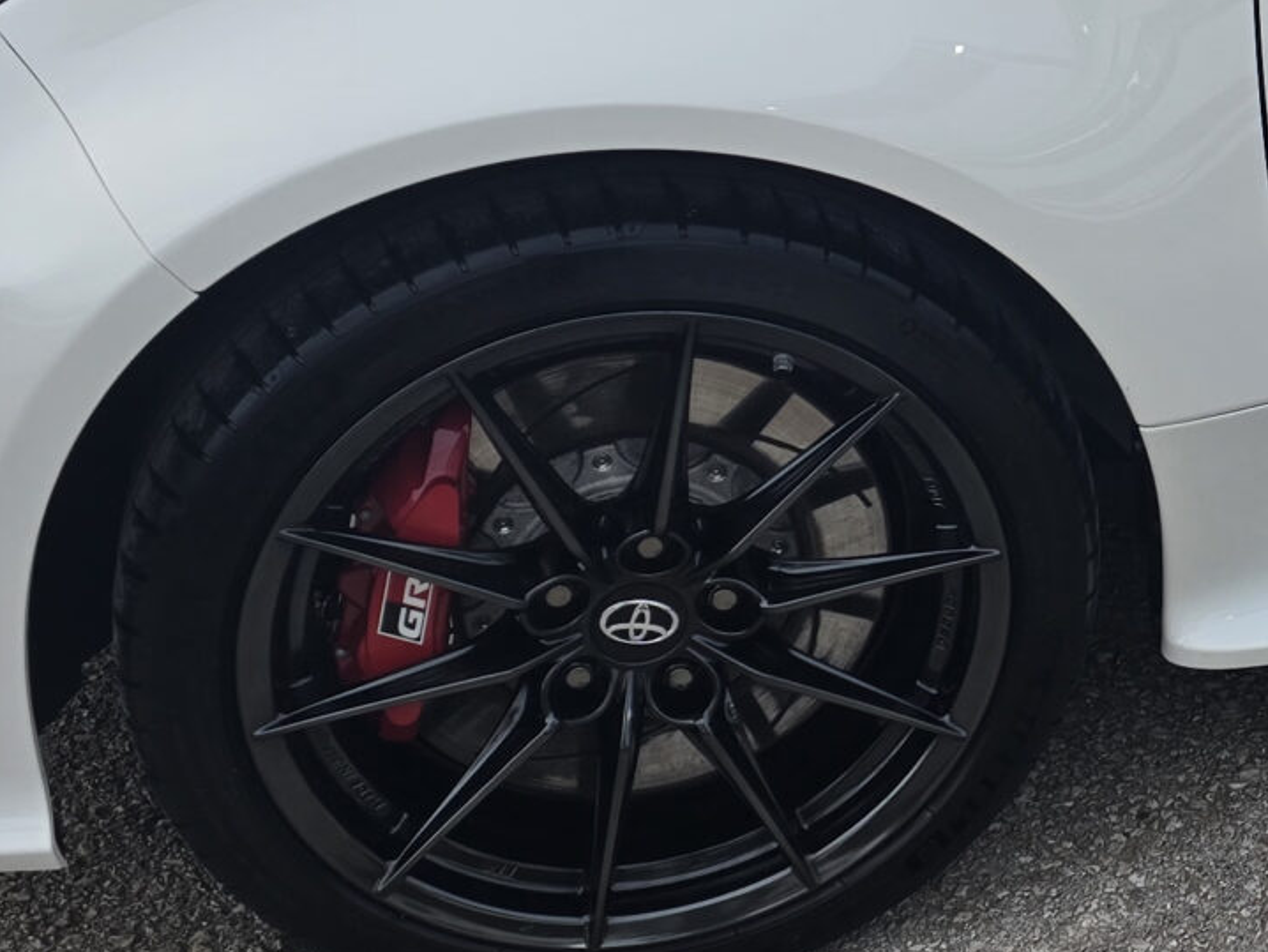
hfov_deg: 21.5
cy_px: 155
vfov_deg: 17.8
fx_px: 3005
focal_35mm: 82
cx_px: 1649
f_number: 1.7
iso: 12
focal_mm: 6.3
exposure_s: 1/193
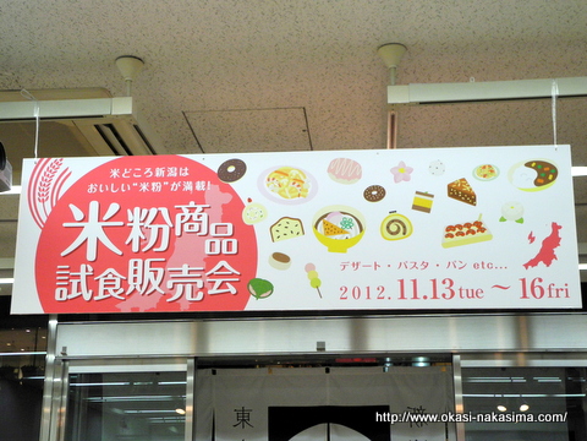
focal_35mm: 55
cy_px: 220
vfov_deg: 26.6
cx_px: 294
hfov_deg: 34.9
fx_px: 933
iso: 400
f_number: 3.5
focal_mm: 11.8
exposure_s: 1/255
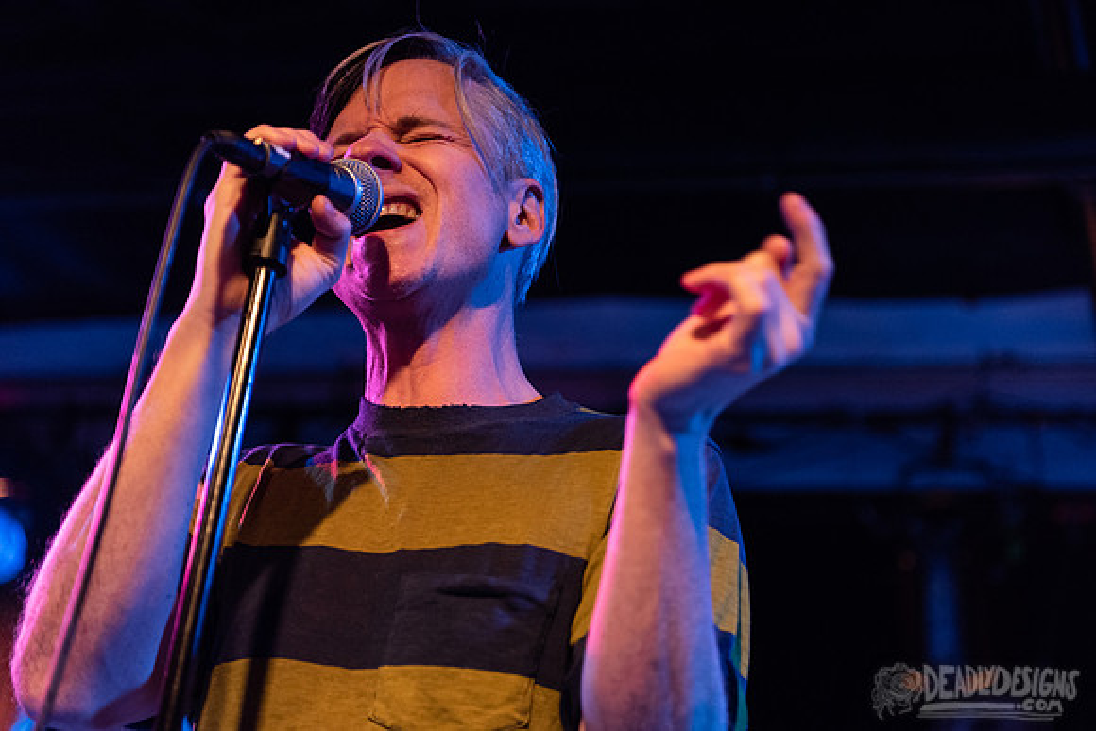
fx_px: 2507
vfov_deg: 16.6
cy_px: 306
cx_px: 645
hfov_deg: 24.6
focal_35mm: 82
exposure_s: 1/160
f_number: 3.2
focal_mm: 70
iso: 2000
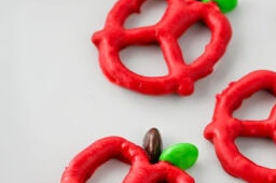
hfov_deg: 10.1
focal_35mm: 200
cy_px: 114
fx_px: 1531
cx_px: 328
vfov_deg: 6.8
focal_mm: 50
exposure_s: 1/100
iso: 125
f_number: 4
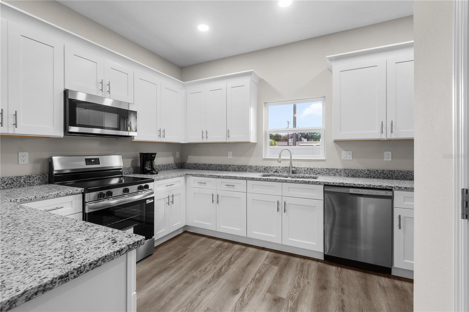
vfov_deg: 77.3
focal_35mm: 15
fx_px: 195
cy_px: 156
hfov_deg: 100.4
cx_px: 234
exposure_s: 1
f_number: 7.1
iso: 100
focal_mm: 10
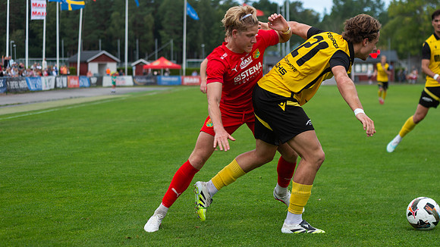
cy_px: 109
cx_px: 250
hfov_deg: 25.5
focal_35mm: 83
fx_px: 971
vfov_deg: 14.5
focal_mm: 70
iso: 180
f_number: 3.2
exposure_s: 1/1600
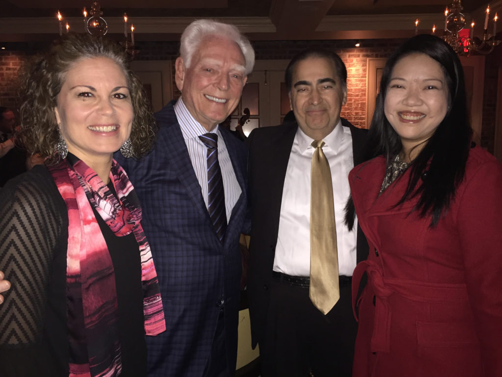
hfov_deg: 61.7
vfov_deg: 48.2
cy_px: 188
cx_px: 251
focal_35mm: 29
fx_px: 421
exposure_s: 1/16
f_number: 2.2
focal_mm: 4.15
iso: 200
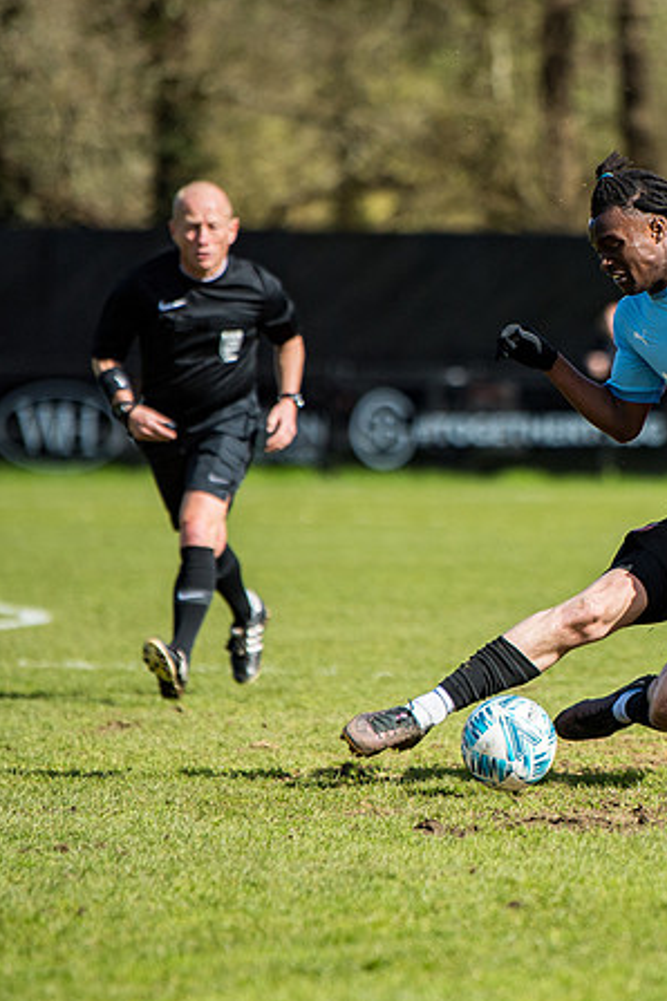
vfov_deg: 5.1
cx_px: 721
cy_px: 496
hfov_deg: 3.4
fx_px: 11171
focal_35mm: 402
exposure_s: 1/8000
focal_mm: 200
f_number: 3.2
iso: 400
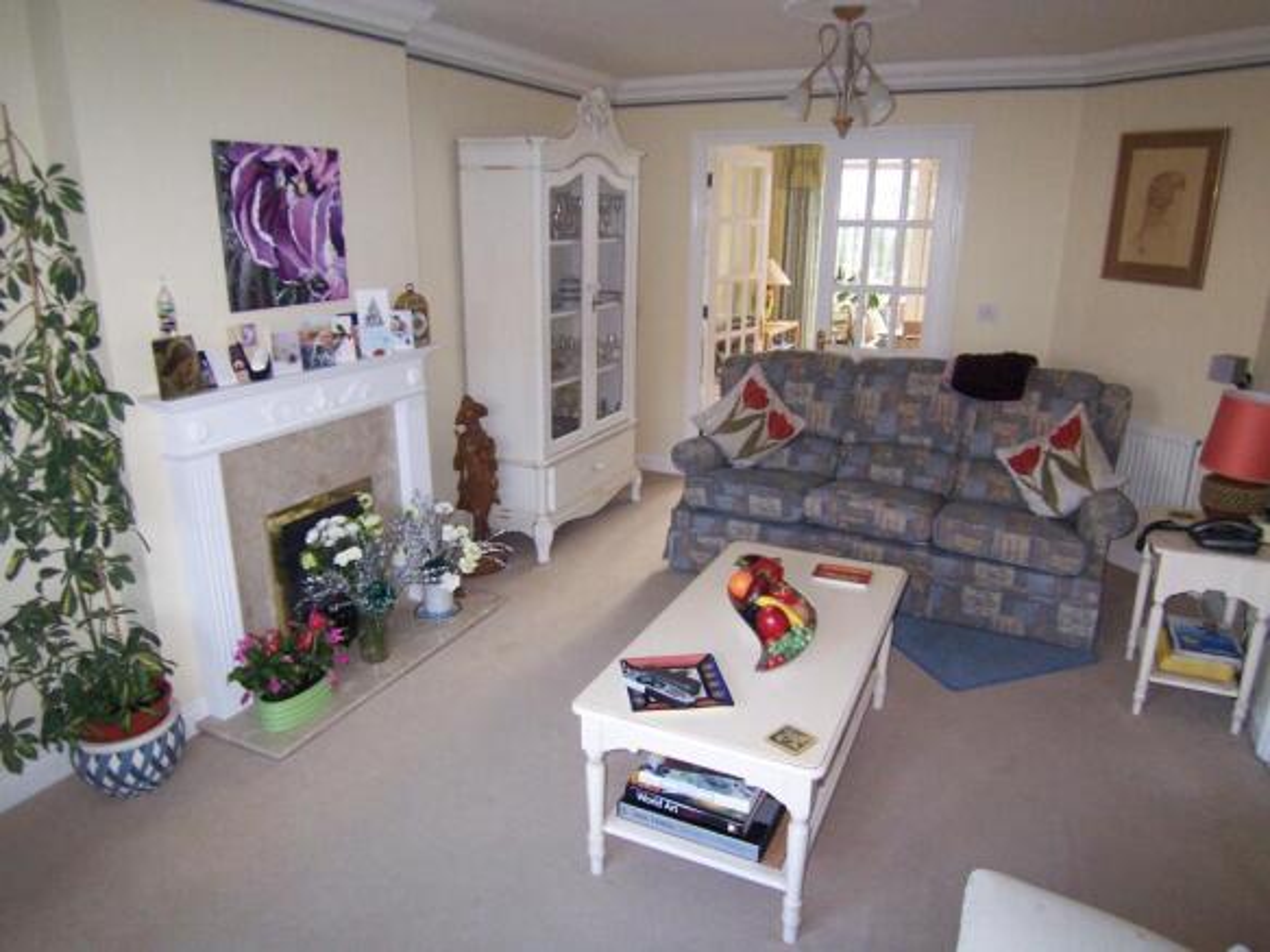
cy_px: 476
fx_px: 844
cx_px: 635
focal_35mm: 23
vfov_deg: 58.9
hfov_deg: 73.9
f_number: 2.8
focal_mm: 3.8
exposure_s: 1/30
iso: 200
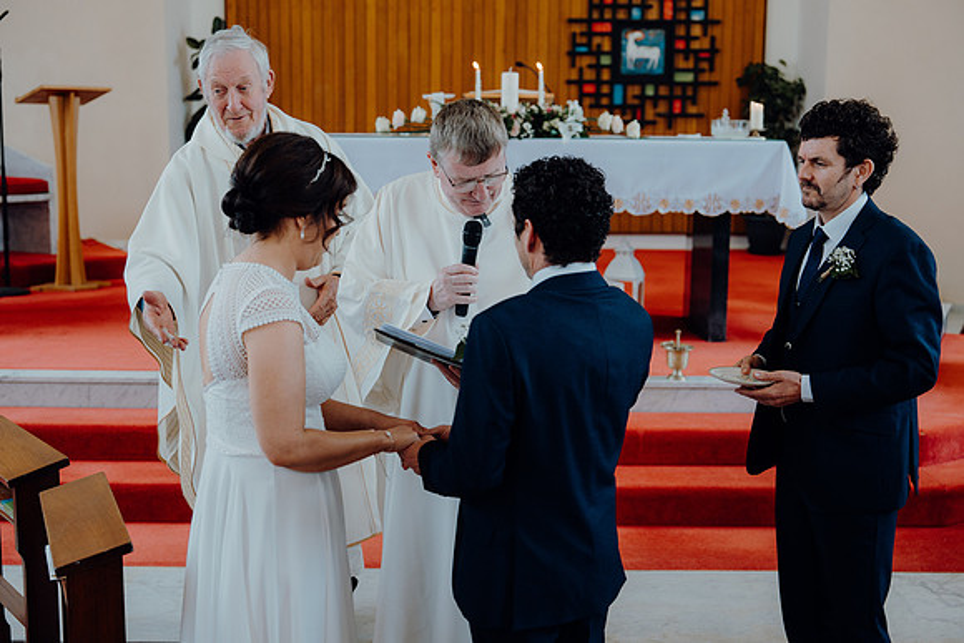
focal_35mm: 46
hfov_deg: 42.7
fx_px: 1232
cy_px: 322
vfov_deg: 29.3
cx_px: 482
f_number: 2.8
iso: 500
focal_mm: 46
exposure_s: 1/200
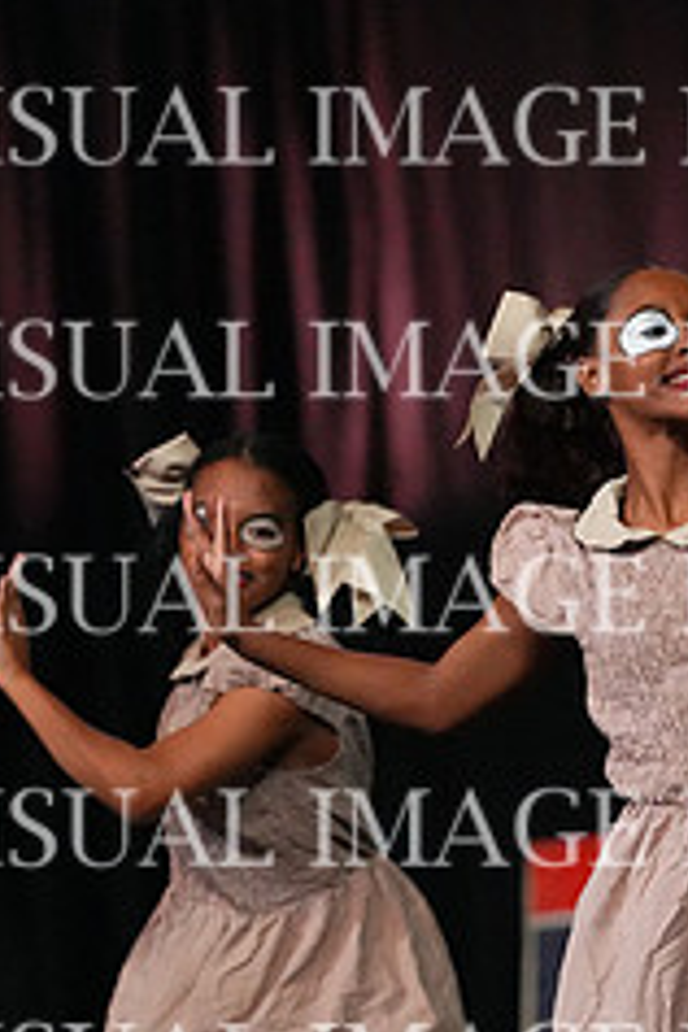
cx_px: 651
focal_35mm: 733
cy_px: 945
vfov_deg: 2.8
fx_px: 21011
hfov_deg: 1.9
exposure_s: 1/1250
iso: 16000
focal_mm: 300
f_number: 3.5
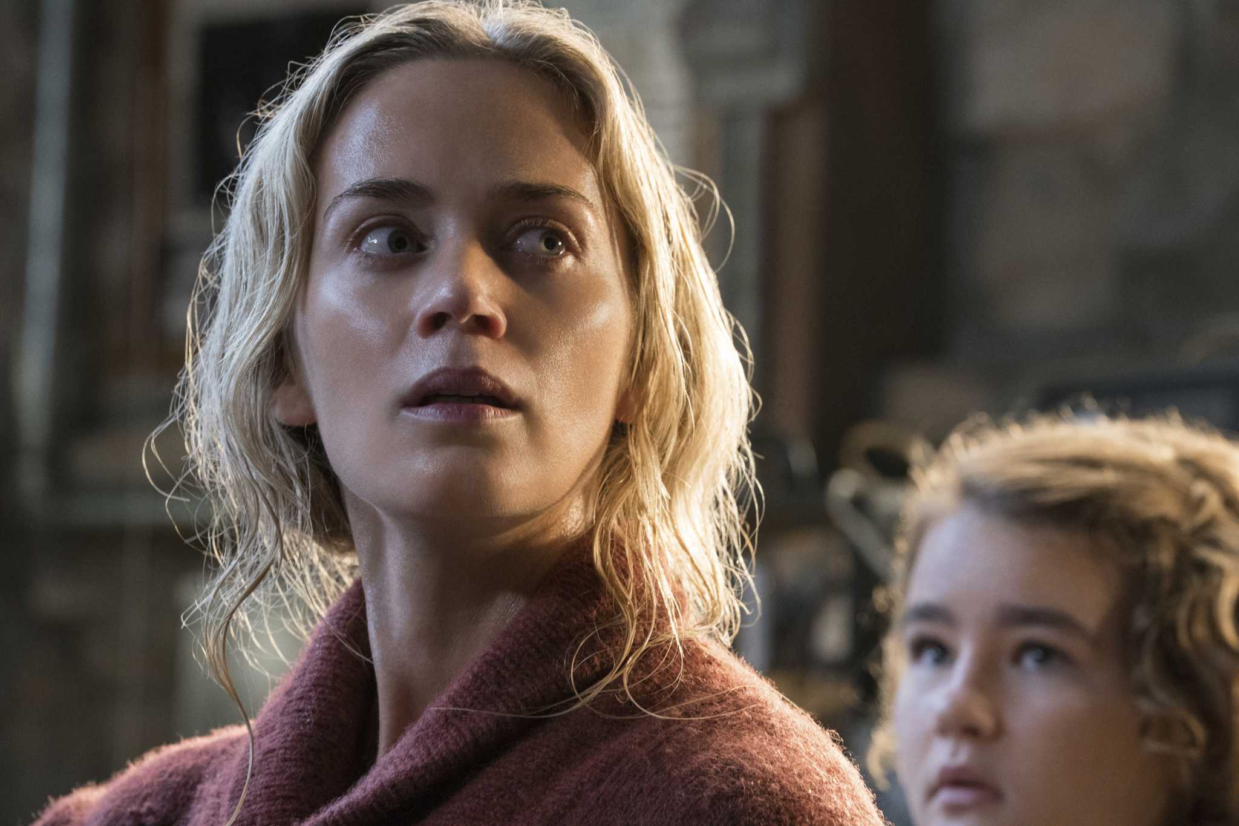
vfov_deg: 7.5
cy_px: 413
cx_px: 620
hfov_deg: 11.2
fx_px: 6332
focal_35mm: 184
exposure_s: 1/60
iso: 5000
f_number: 8
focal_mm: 184
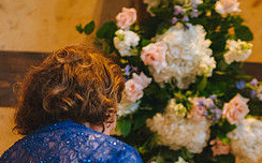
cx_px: 241
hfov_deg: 10.1
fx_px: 1470
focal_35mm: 206
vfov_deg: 6.3
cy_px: 187
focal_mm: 85
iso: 2500
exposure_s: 1/200
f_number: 2
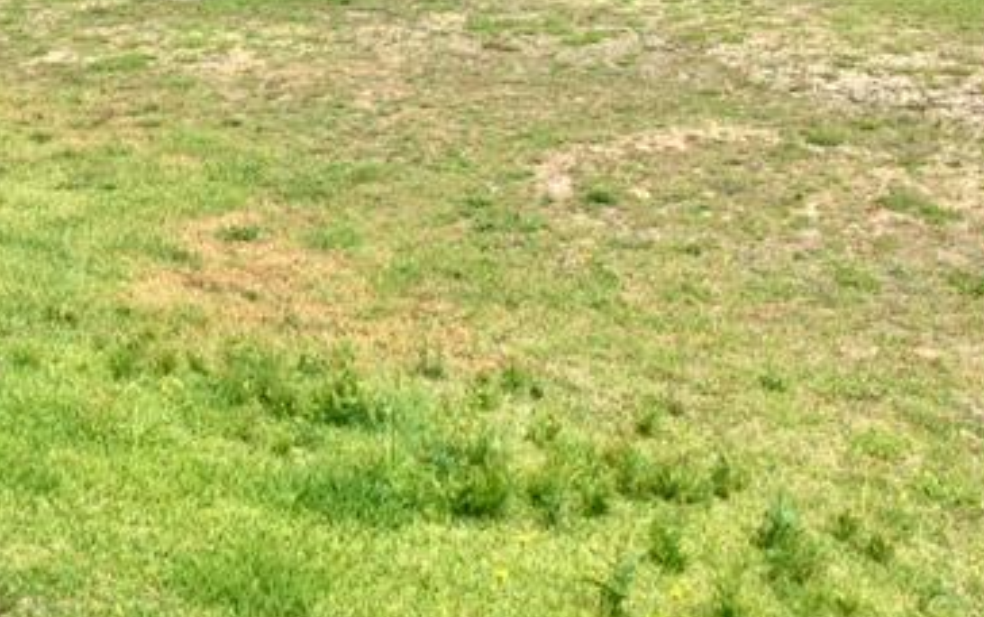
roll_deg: +0.3
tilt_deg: -10.9
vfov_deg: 23.2
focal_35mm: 54
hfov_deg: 37.5
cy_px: 32
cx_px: 462
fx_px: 1449
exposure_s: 1/1099
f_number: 2.2
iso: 25
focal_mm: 4.15
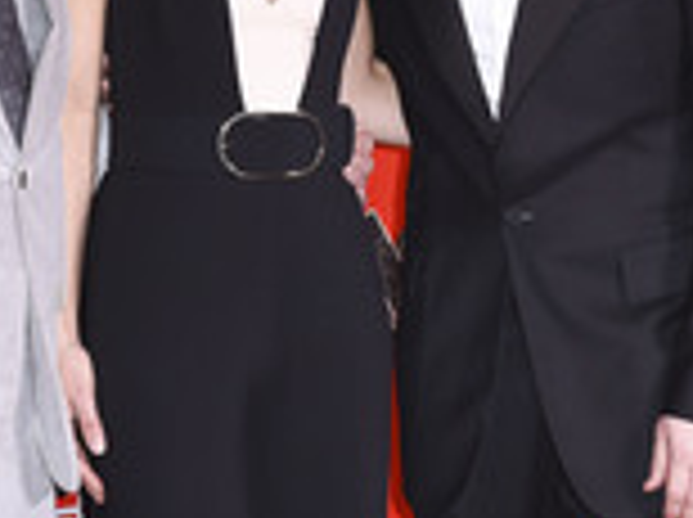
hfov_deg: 8.7
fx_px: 4497
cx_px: -72
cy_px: 108
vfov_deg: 6.6
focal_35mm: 225
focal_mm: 80
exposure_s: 1/250
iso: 1000
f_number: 5.6
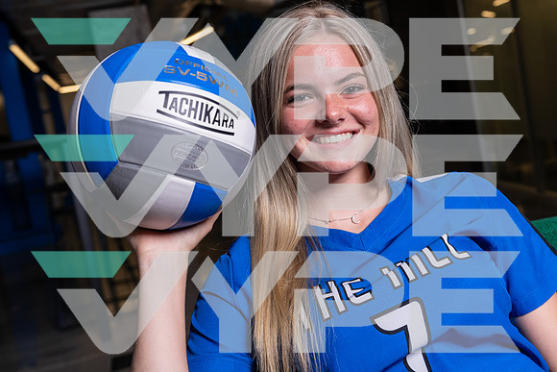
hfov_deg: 45.4
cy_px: 186
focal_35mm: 43
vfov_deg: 31.2
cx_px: 278
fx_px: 665
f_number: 5.6
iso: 100
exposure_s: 1/125
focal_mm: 43
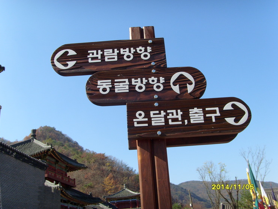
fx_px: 297
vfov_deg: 38.7
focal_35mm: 37
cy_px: 102
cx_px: 140
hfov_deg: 50.1
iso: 80
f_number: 3.5
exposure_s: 1/750
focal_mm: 6
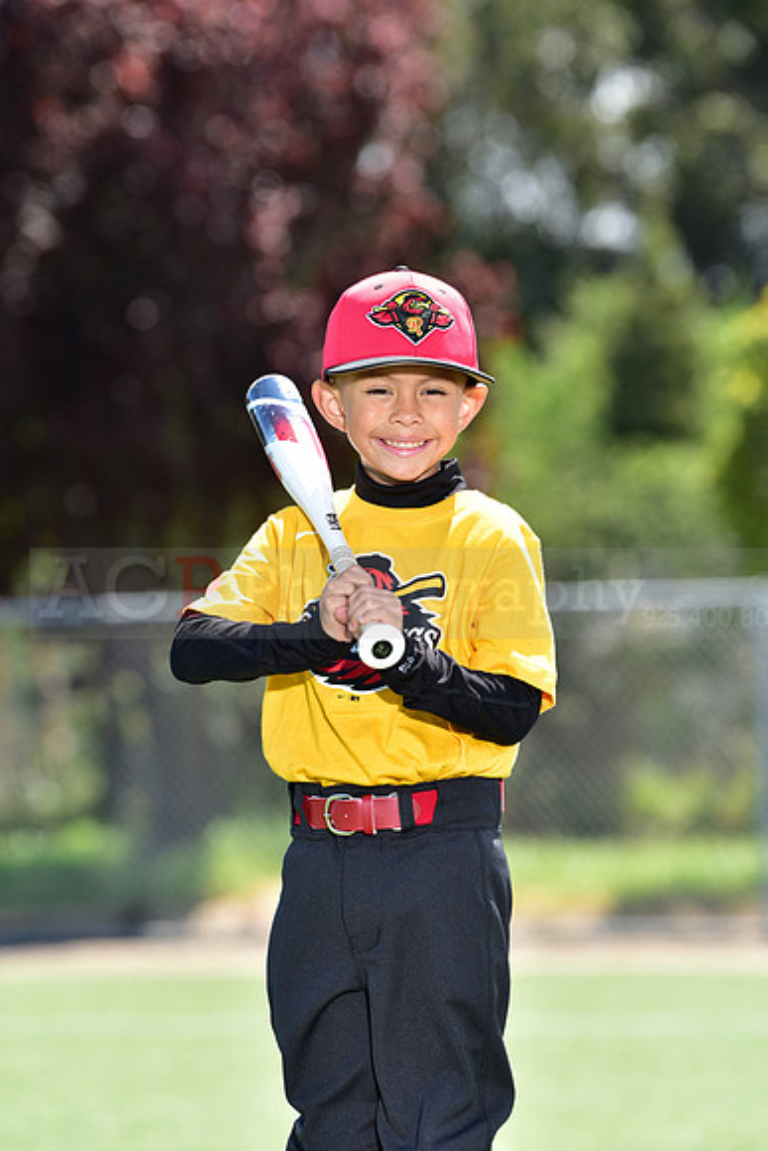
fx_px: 6396
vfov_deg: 10.3
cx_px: 384
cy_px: 576
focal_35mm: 200
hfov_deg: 6.9
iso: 80
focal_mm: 200
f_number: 5
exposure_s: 1/200
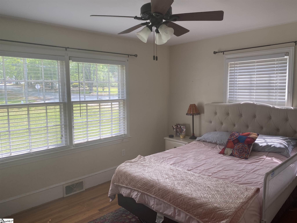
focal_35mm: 26
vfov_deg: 53.1
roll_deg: +0.8
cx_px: 148
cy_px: 112
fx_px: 223
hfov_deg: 67.3
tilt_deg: -7.5
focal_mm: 4.25
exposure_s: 1/123
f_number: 1.8
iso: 32
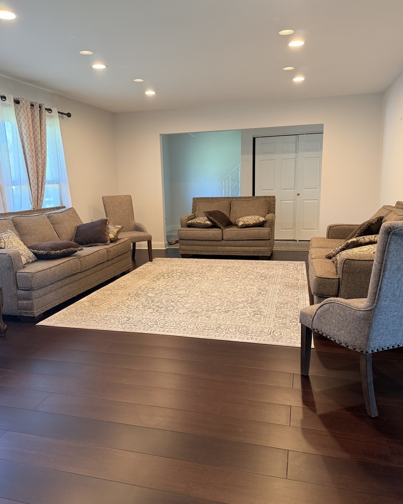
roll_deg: +1.6
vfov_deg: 66.0
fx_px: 388
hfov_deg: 54.9
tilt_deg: -11.1
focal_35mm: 26
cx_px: 194
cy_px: 258
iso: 250
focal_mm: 6.76
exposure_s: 1/60
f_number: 1.78
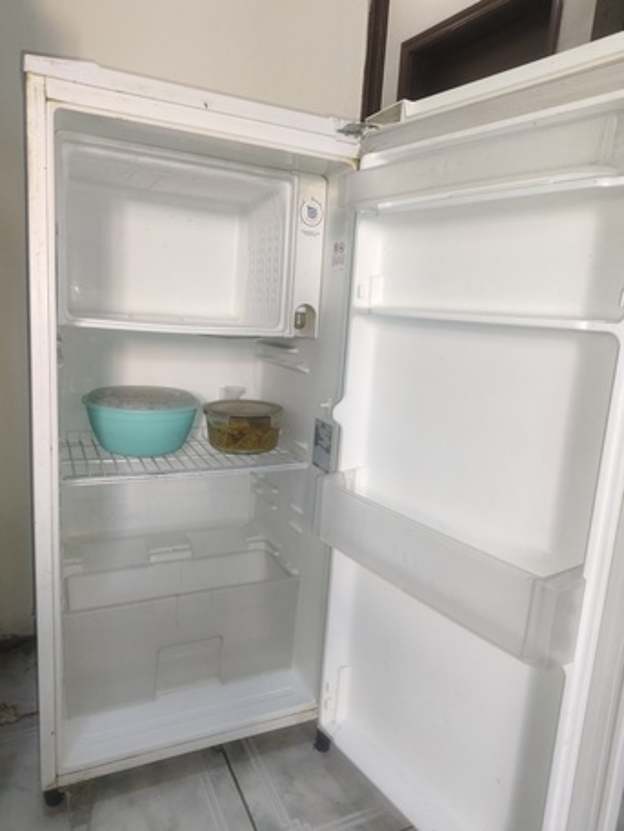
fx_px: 553
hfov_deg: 58.9
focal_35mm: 23
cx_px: 312
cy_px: 416
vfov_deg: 73.9
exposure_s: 1/100
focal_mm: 5.56
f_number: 1.88
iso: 327
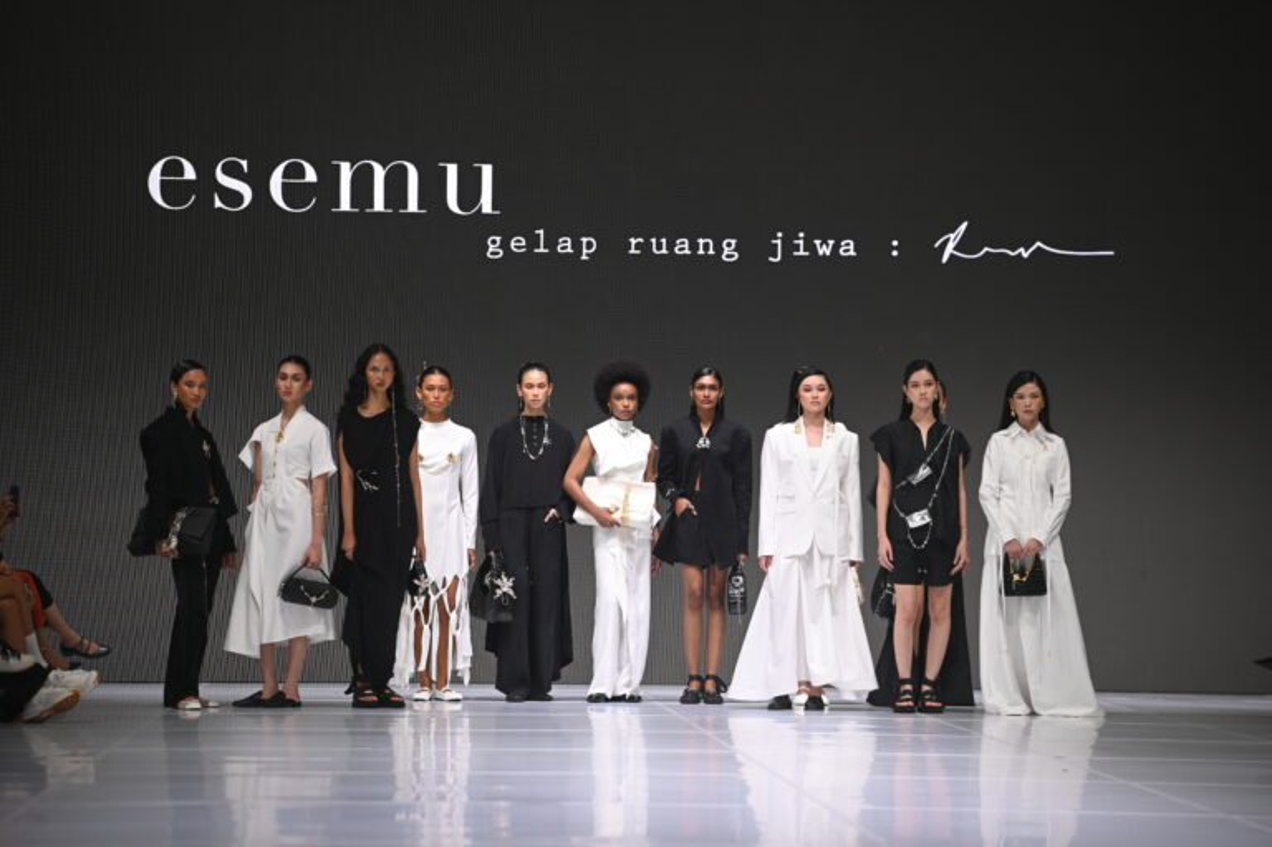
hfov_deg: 12.1
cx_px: 636
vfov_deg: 8.1
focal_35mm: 170
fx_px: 6003
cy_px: 424
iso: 640
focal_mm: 170
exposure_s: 1/250
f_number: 4
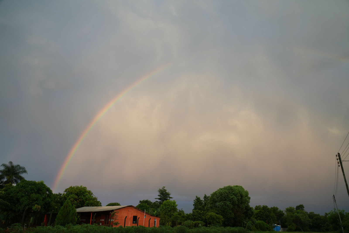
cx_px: 174
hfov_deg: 73.8
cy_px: 116
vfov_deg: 53.1
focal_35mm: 24
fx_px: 233
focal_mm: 24
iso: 400
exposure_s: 1/160
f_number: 4
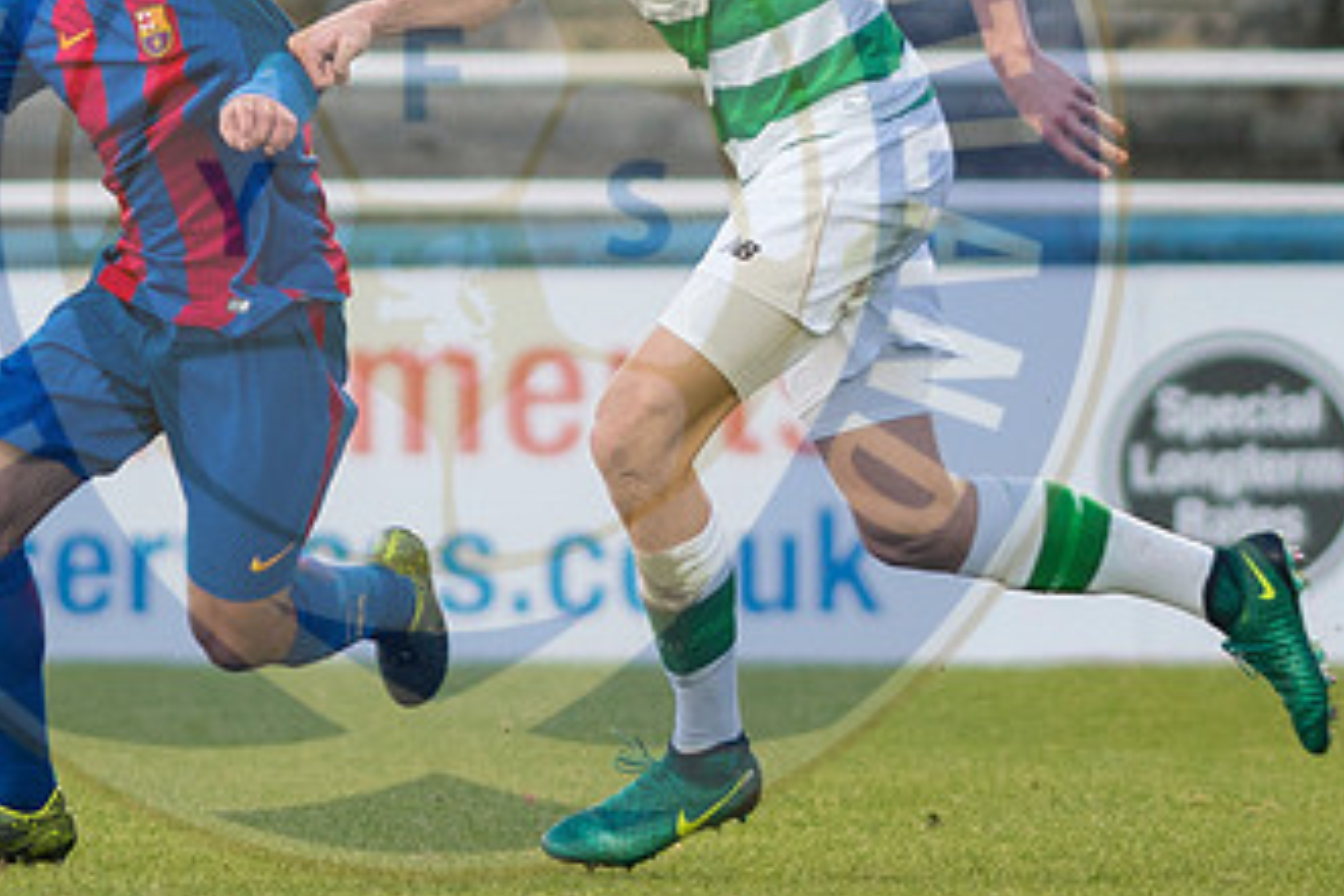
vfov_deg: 1.7
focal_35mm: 792
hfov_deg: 2.6
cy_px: 181
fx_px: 29566
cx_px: 432
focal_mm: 300
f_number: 3.2
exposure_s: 1/1000
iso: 800
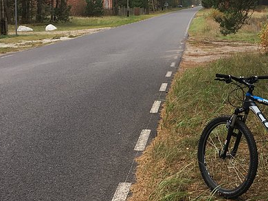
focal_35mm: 67
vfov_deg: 21.6
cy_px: 42
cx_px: 255
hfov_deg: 27.6
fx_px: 518
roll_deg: -0.9
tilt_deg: -4.5
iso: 25
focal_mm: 4.15
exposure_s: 1/144
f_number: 2.2
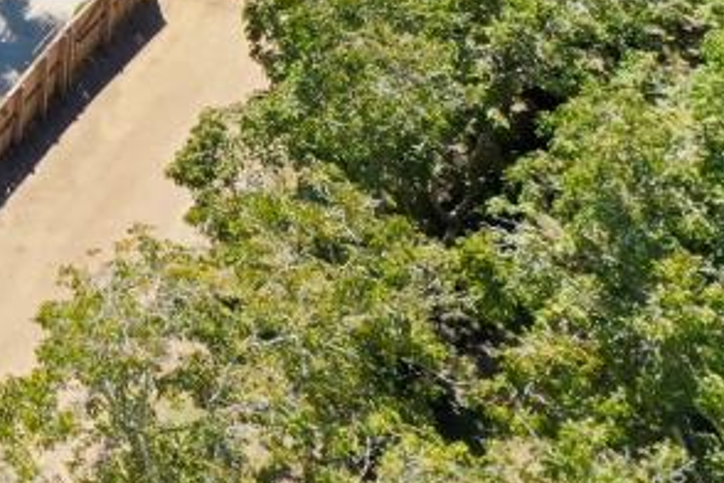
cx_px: -603
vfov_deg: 9.2
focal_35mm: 143
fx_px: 2876
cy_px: -382
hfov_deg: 12.9
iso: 100
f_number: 5
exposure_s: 1/240
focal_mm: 10.26
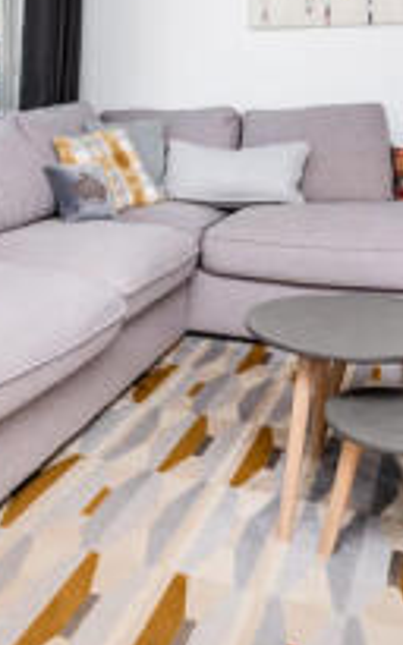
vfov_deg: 47.1
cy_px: 109
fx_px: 686
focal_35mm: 39
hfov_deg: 32.4
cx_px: 128
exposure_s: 1/50
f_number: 6.3
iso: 320
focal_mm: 12
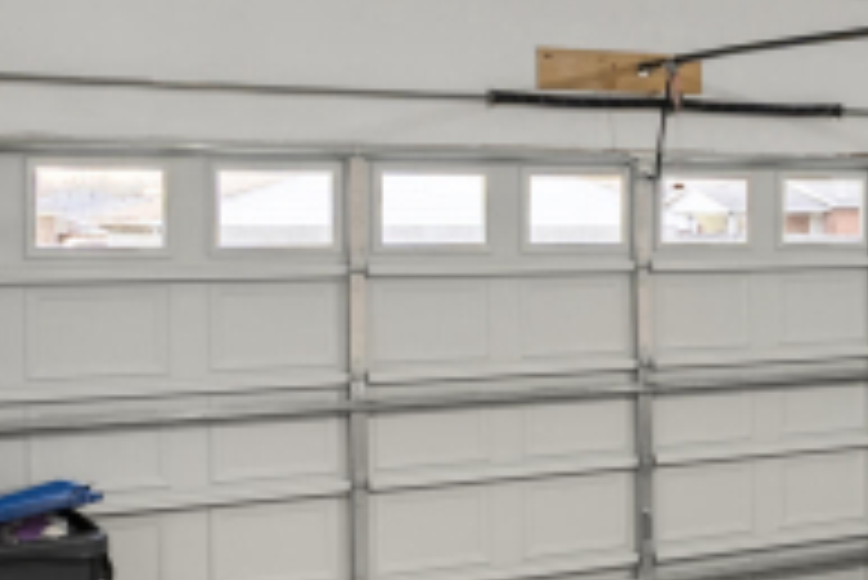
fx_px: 1496
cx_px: 1010
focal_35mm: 62
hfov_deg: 28.6
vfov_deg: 21.7
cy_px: 468
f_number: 11
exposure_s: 4
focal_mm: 16
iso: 400
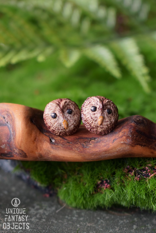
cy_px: 116
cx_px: 78
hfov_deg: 18.9
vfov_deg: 28.1
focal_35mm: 72
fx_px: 468
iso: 900
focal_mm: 48
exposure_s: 1/60
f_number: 5.3
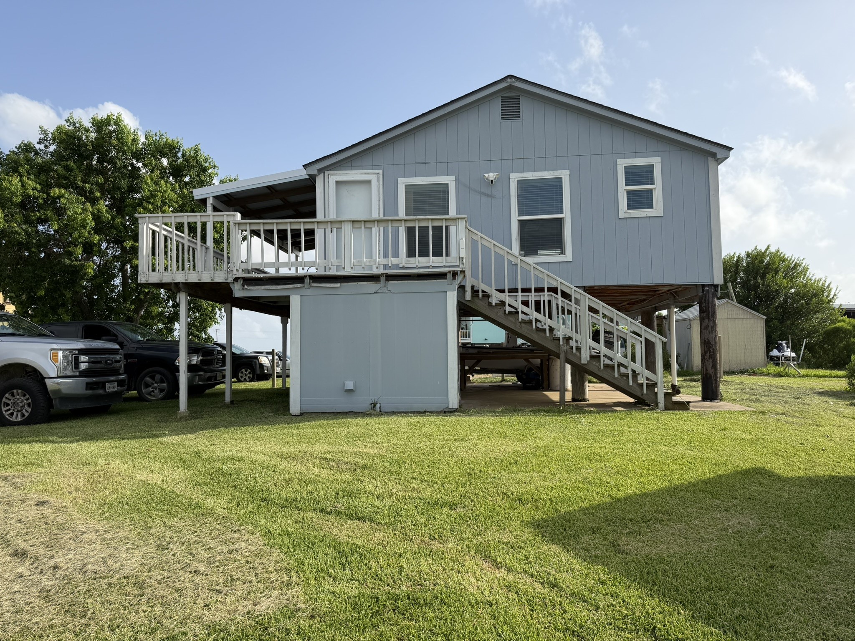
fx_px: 593
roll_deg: +1.8
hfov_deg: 71.6
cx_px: 428
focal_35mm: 24
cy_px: 320
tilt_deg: +3.7
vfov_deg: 56.8
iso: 80
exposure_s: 1/4673
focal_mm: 6.76
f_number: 1.78
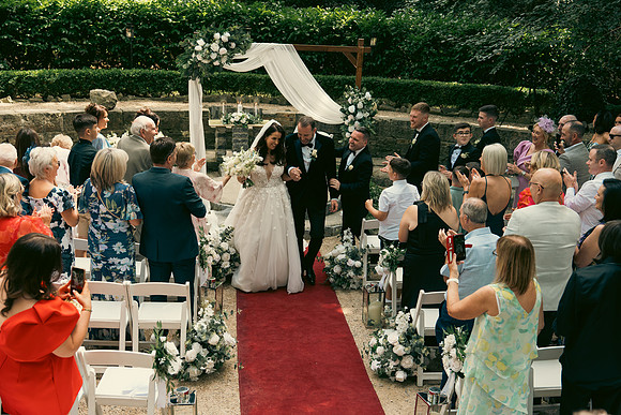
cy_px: 208
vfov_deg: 33.4
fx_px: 690
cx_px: 310
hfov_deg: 48.4
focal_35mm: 40
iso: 250
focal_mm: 40
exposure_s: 1/200
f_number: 3.5
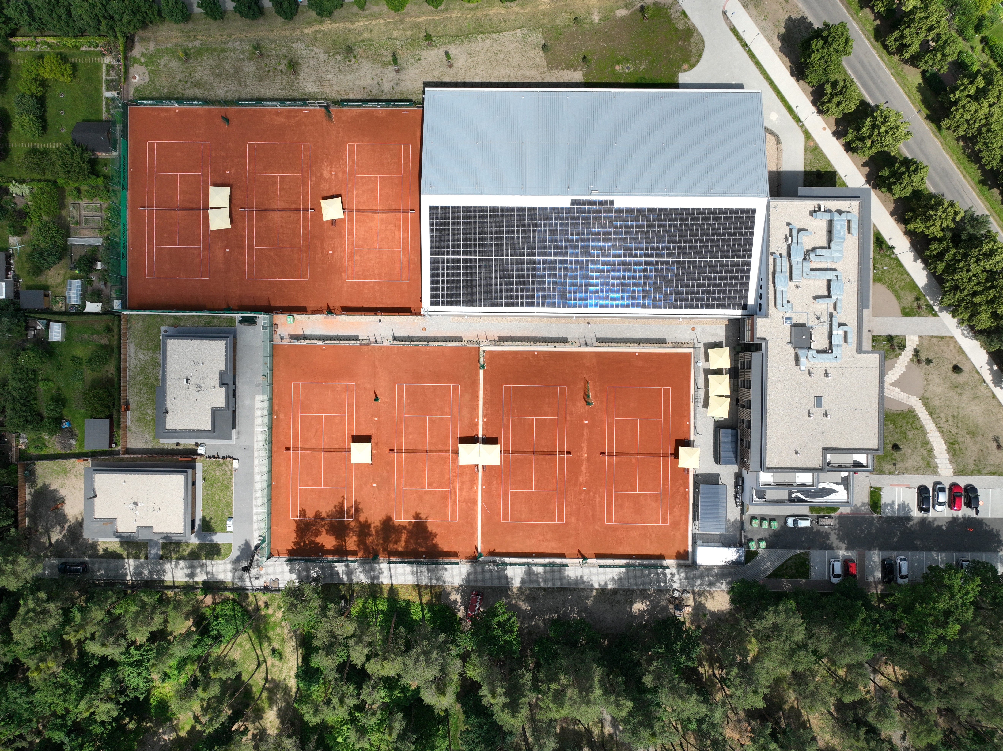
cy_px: 376
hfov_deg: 71.6
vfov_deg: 56.8
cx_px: 502
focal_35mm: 24
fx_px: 695
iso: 100
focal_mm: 12.29
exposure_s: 1/640
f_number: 2.8
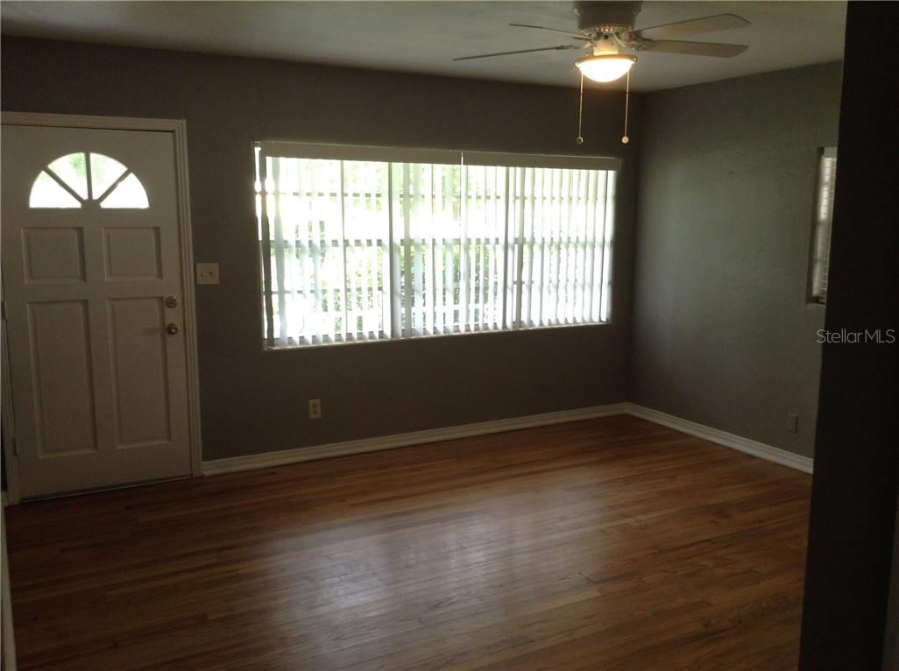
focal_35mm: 33
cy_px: 336
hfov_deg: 55.4
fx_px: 856
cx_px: 450
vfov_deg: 42.8
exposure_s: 1/25
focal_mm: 3.3
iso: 50
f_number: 2.4
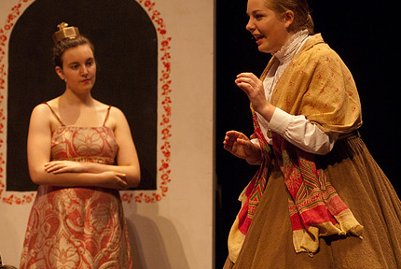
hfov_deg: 11.8
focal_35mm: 174
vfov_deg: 7.9
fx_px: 1941
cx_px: 189
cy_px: 93
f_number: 2.8
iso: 1000
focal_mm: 86
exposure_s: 1/160
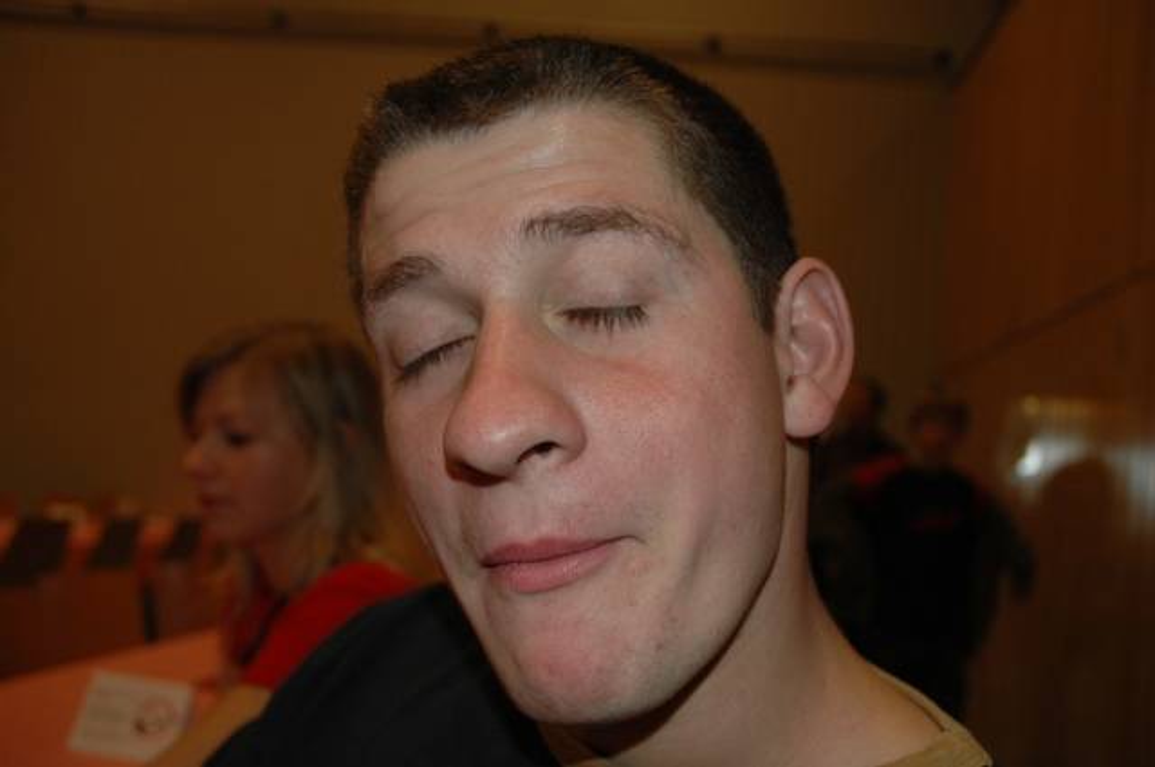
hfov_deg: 53.2
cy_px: 384
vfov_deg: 36.8
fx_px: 1154
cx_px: 578
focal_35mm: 36
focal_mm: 24
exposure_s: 1/60
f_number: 3.8
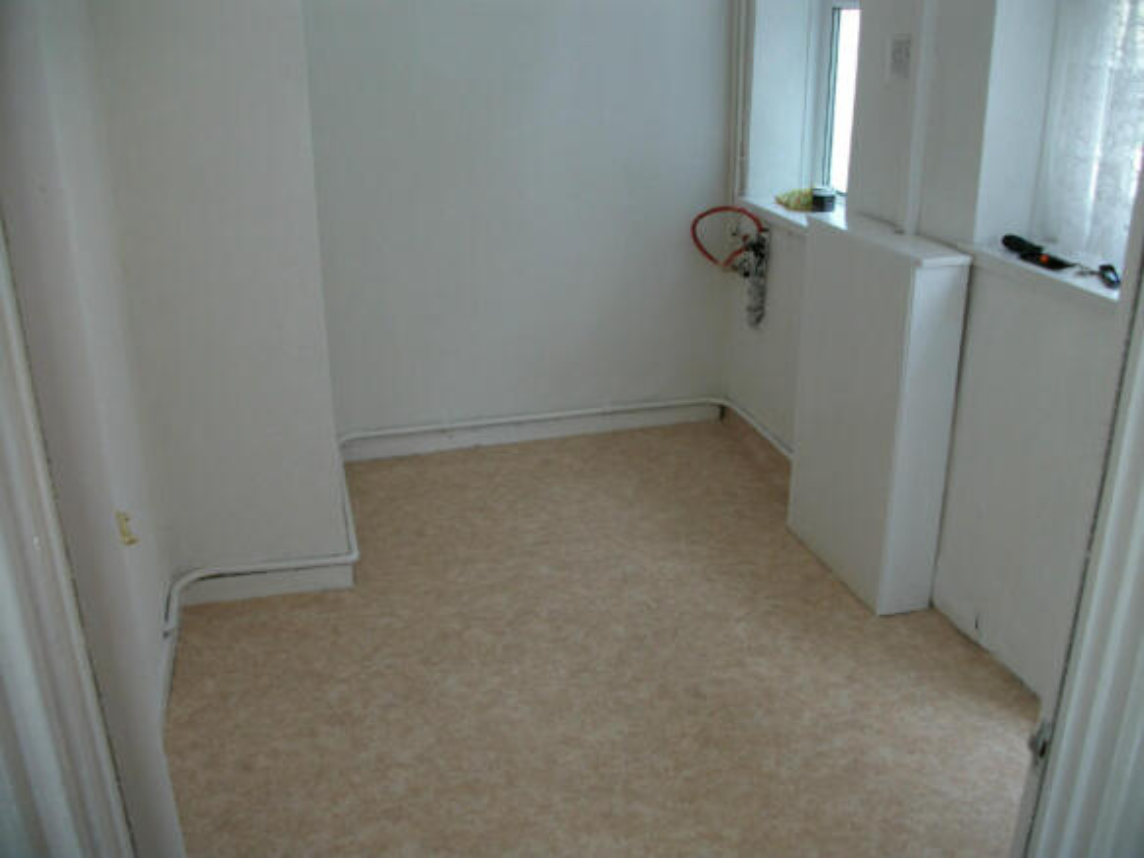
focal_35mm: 31
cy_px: 429
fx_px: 1024
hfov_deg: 58.4
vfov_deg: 45.4
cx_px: 572
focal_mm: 5.7
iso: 80
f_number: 2.9
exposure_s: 1/78
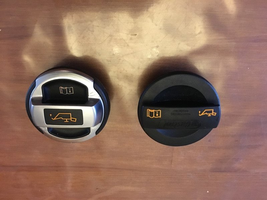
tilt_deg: -68.5
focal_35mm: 29
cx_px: 134
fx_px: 224
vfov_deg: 48.2
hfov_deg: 61.7
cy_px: 100
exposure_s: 1/17
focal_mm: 4.15
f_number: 2.2
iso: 250
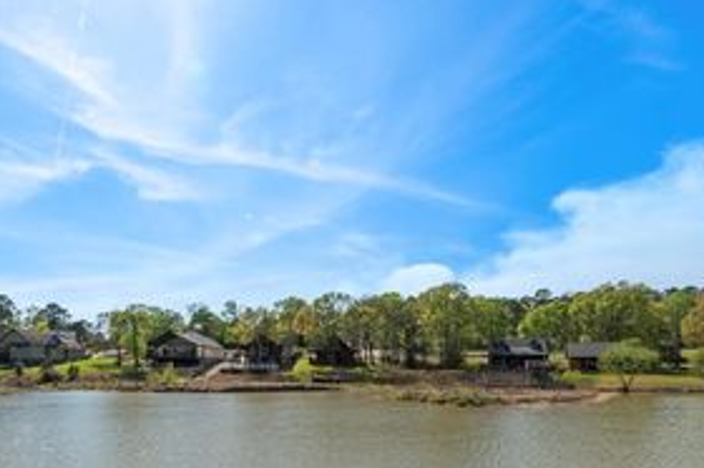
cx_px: 304
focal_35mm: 25
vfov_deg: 48.5
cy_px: 369
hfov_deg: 71.2
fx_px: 488
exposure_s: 1/500
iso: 100
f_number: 8
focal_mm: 14
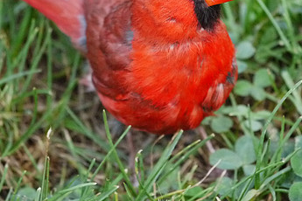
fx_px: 5771
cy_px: 14
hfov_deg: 3.0
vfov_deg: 2.0
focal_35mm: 688
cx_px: 163
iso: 1250
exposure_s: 1/250
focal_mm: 197
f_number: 4.9
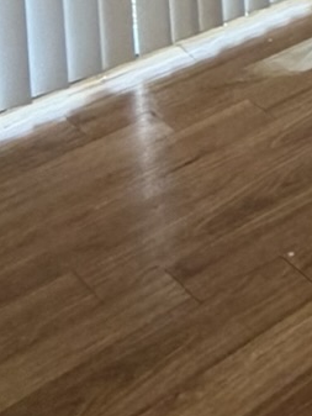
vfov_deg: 17.6
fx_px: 1021
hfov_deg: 14.2
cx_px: 649
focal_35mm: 85
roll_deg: +0.8
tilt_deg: -5.7
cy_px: -376
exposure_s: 1/60
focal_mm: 2.22
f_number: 2.2
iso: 160
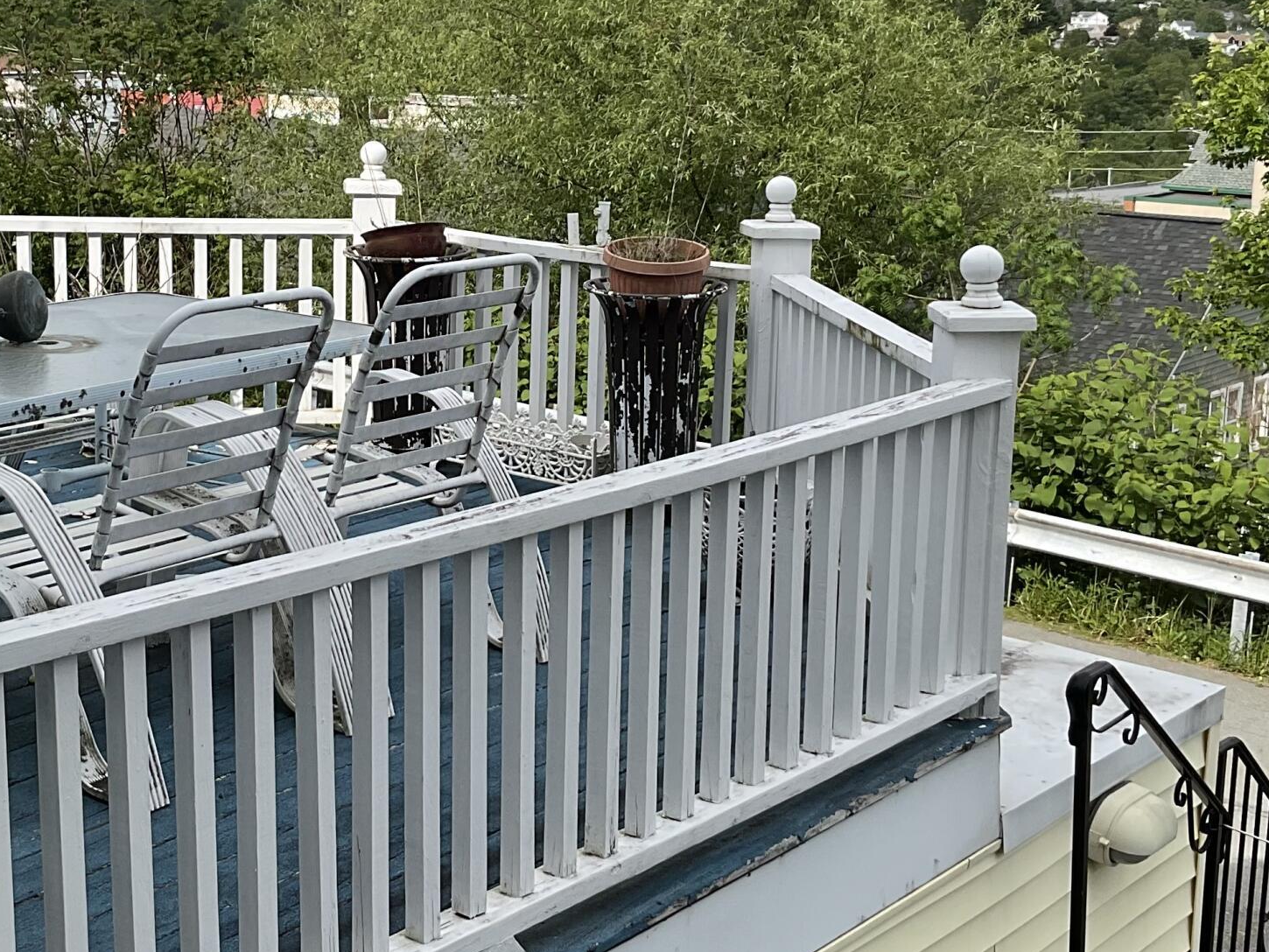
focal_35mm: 60
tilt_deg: -8.1
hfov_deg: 31.9
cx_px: 397
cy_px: 338
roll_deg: -0.5
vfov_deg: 24.3
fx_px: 2200
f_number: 1.8
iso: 16
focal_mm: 3
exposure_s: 1/1250
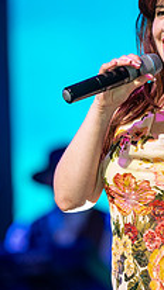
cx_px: 168
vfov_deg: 7.0
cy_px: 176
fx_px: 2387
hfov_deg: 3.9
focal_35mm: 309
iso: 500
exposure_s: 1/250
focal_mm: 135
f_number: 1.8
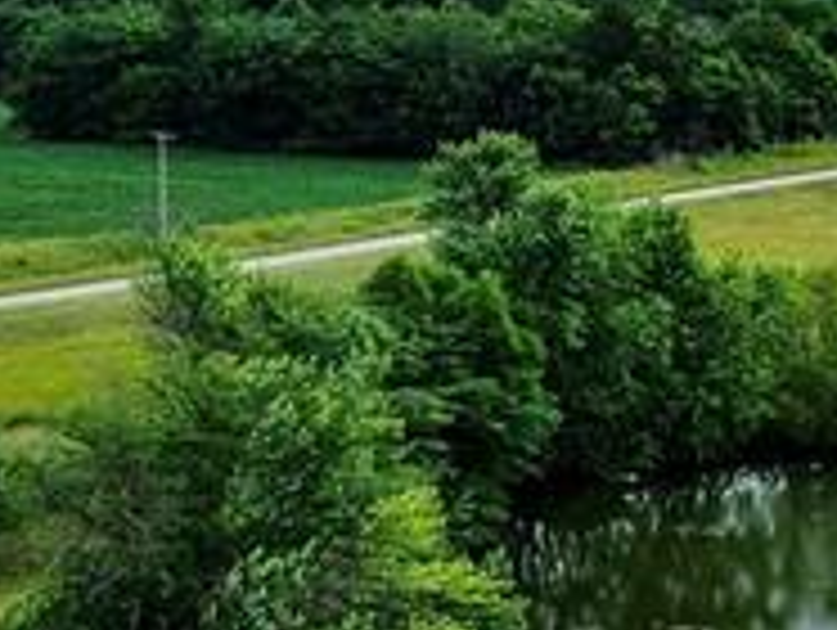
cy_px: 351
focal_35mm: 132
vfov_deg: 11.3
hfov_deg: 14.4
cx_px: 1062
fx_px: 3196
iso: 240
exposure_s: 1/1000
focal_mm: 8.67
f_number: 1.8
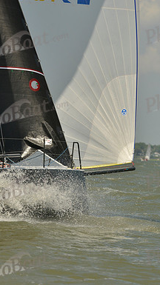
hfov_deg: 3.8
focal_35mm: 316
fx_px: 2388
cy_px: 142
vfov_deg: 6.8
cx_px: 107
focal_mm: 200
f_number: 8
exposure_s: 1/1600
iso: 280
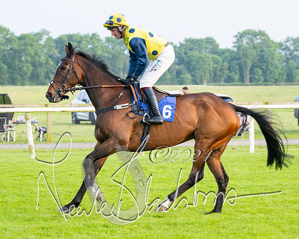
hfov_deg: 12.2
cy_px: 121
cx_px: 178
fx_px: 1403
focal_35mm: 159
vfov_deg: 9.7
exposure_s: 1/640
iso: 400
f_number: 4
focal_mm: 104
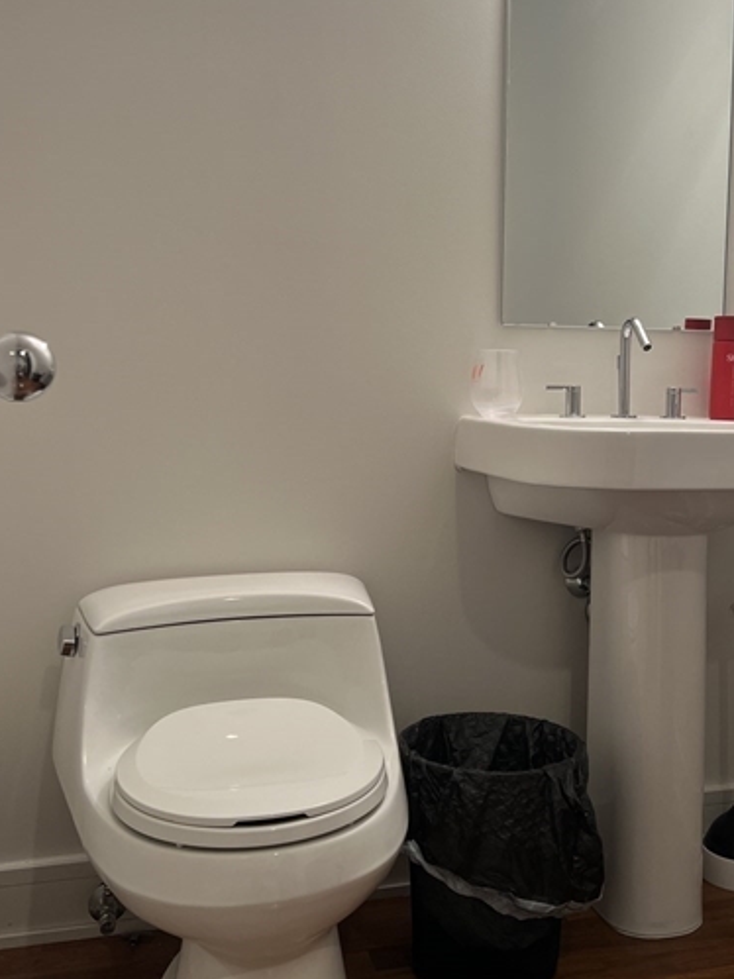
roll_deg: -0.8
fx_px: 1131
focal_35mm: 40
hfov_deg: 35.6
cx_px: 491
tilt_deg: -2.9
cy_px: 418
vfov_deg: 46.7
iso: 80
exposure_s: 1/60
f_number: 1.5
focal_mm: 5.7
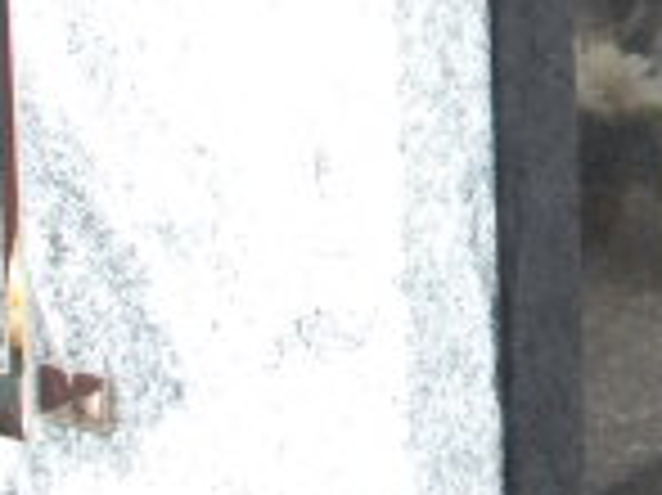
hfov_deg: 12.6
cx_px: 1004
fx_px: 2828
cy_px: -162
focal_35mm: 148
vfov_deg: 9.8
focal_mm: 6.1
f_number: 3.3
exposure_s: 1/82
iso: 100
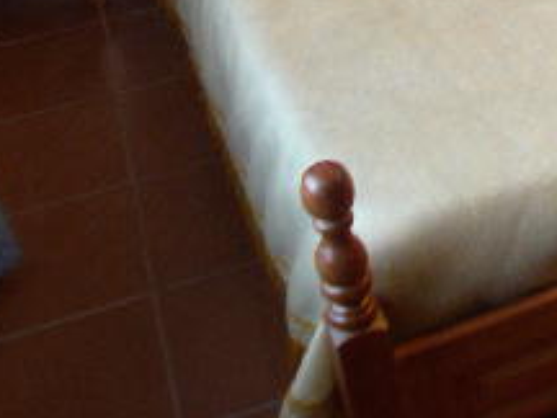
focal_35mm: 117
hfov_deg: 15.7
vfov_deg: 12.1
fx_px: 1883
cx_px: 799
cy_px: -214
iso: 200
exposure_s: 1/9
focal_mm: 8
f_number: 2.8
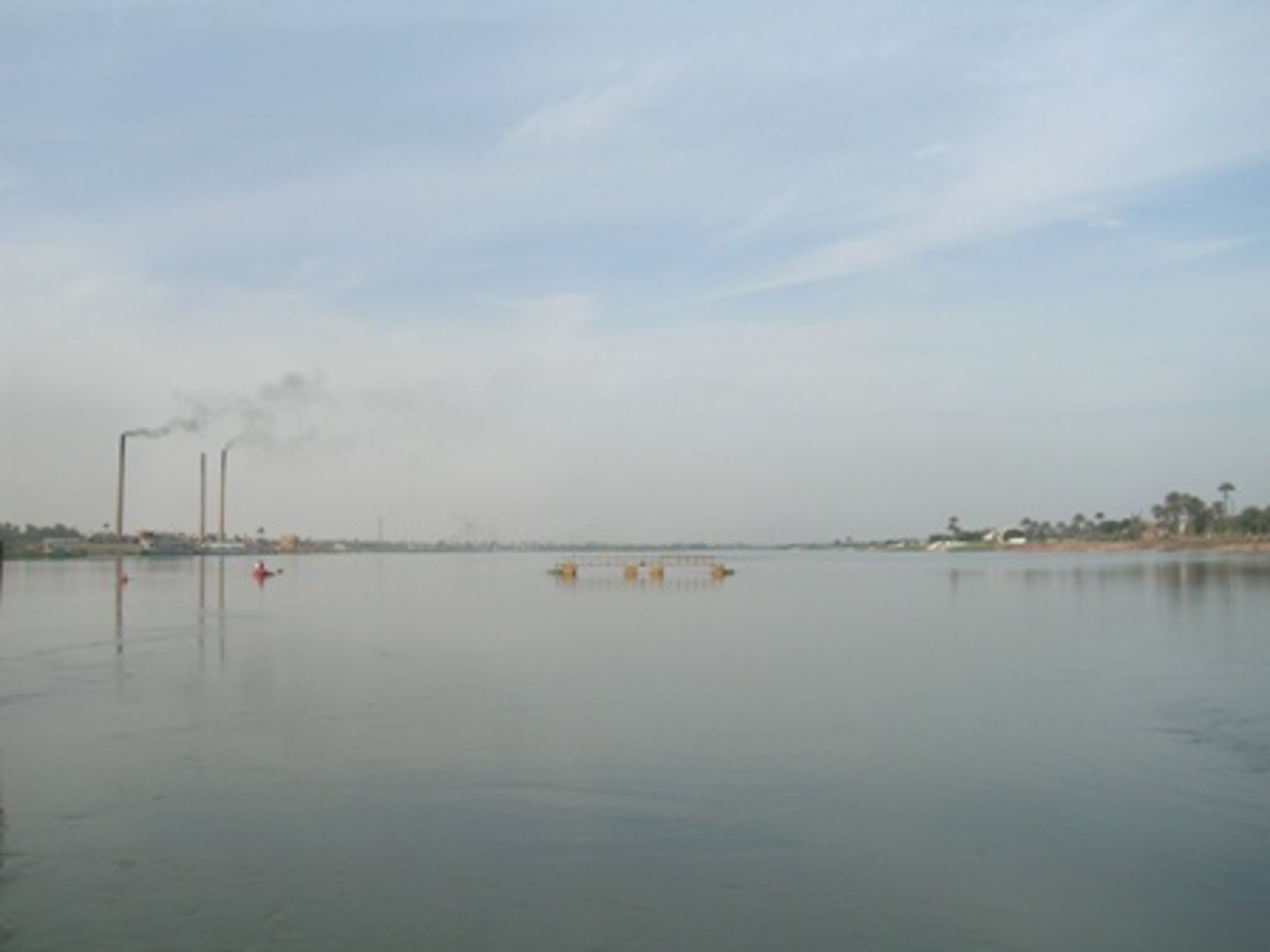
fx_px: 1284
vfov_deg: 40.7
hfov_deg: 52.6
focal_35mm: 35
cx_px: 635
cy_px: 476
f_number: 4.8
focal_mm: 5.4
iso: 50
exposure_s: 1/568
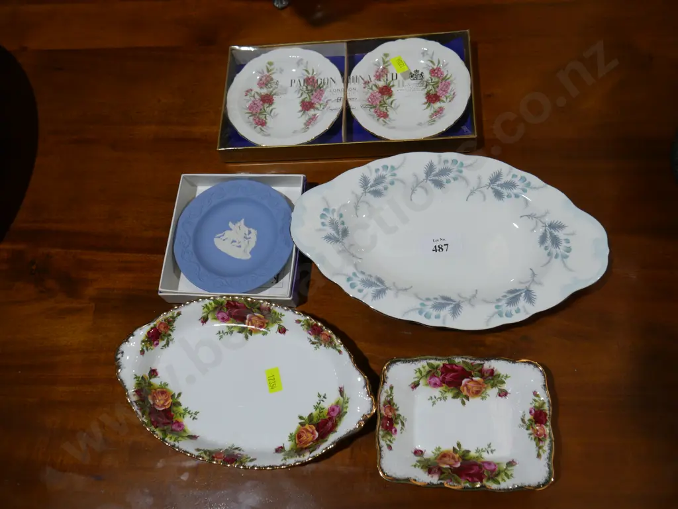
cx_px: 339
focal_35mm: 30
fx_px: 588
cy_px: 254
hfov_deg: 59.9
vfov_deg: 46.8
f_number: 4.5
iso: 200
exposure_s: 1/125
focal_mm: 15
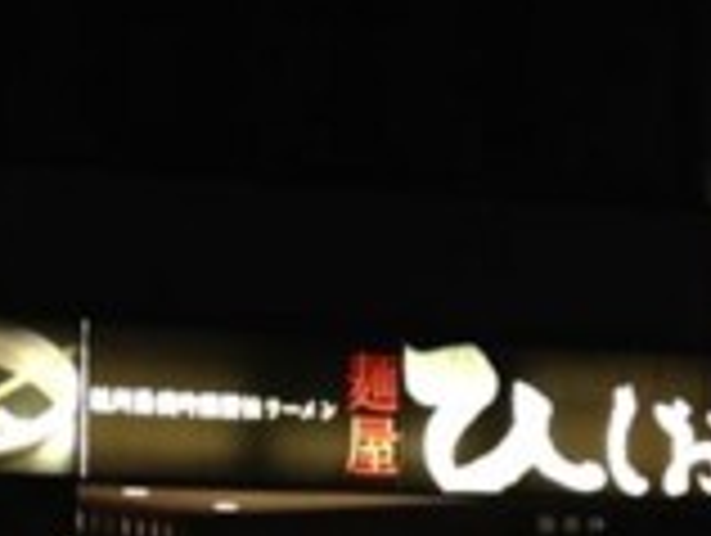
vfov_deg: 15.2
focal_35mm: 94
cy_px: 631
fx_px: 1934
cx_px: 306
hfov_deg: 20.8
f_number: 2.4
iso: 200
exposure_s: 1/20
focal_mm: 4.13
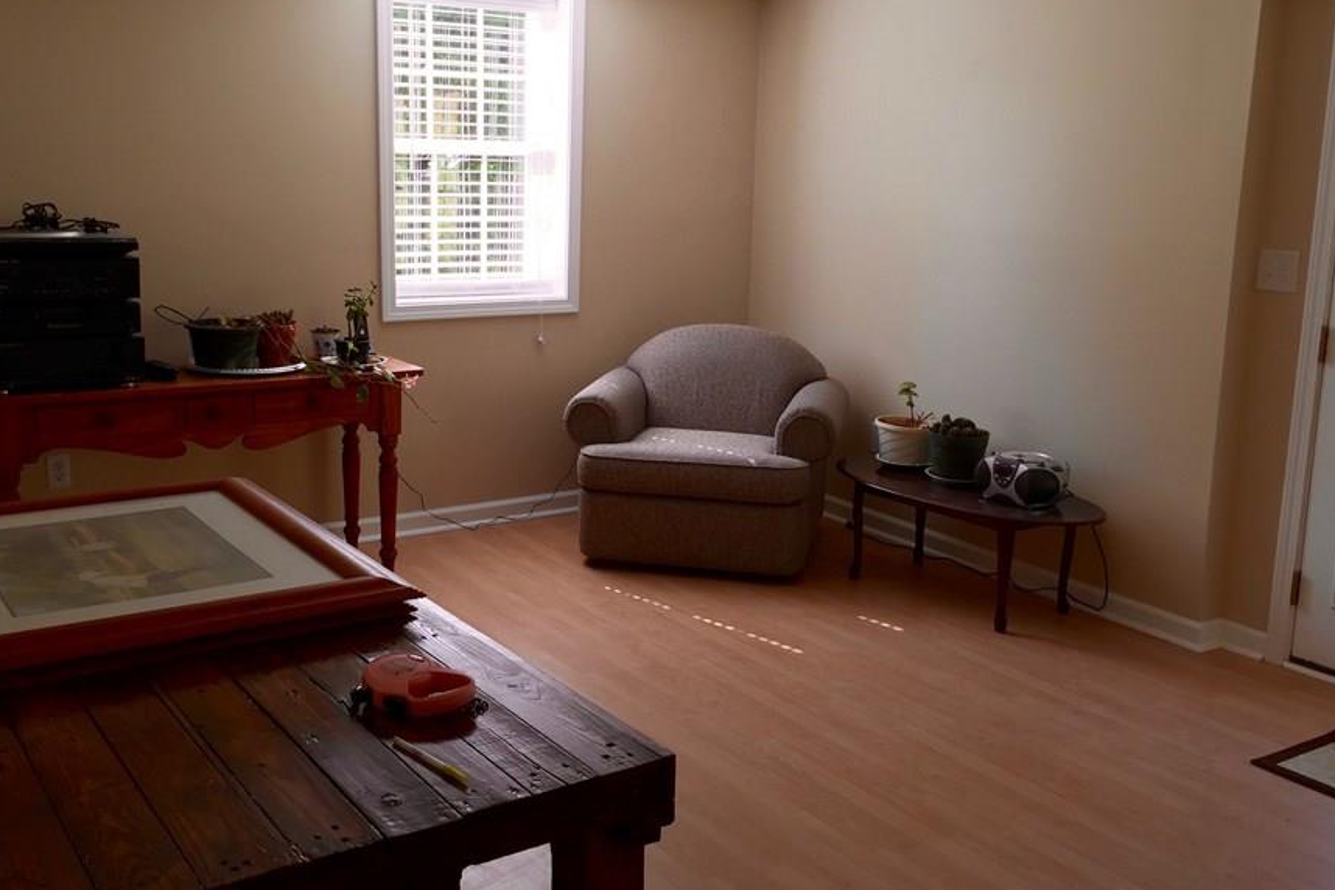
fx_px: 1335
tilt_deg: -9.3
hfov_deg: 53.1
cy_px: 431
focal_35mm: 36
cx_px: 630
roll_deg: -2.0
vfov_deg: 36.9
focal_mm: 4.15
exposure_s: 1/60
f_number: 2.2
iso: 32
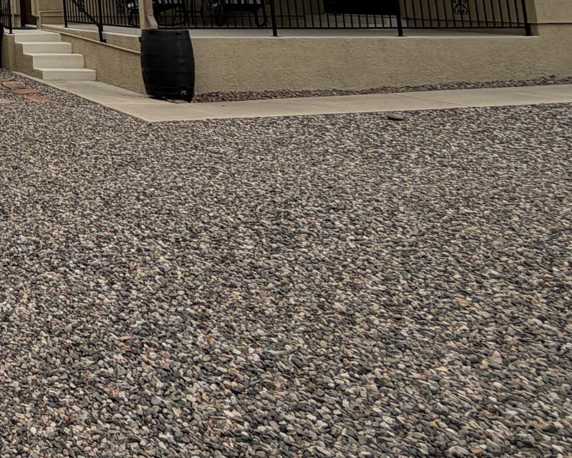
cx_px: -265
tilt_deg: +8.1
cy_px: -96
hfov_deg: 29.2
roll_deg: +0.6
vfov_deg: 30.2
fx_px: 711
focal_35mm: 42
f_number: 2.2
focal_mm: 2.22
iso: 20
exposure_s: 1/770
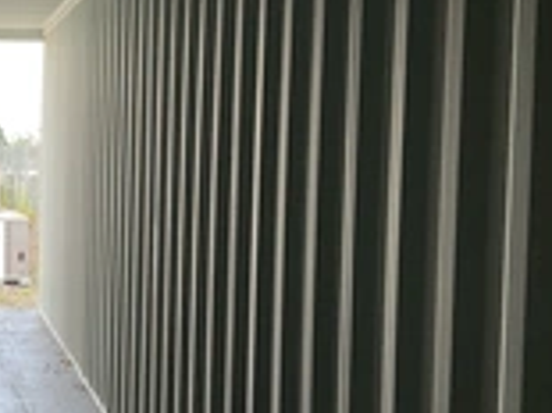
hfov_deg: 24.5
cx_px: -28
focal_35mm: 75
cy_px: 210
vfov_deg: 19.6
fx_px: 1195
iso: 32
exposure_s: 1/122
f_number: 1.8
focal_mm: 3
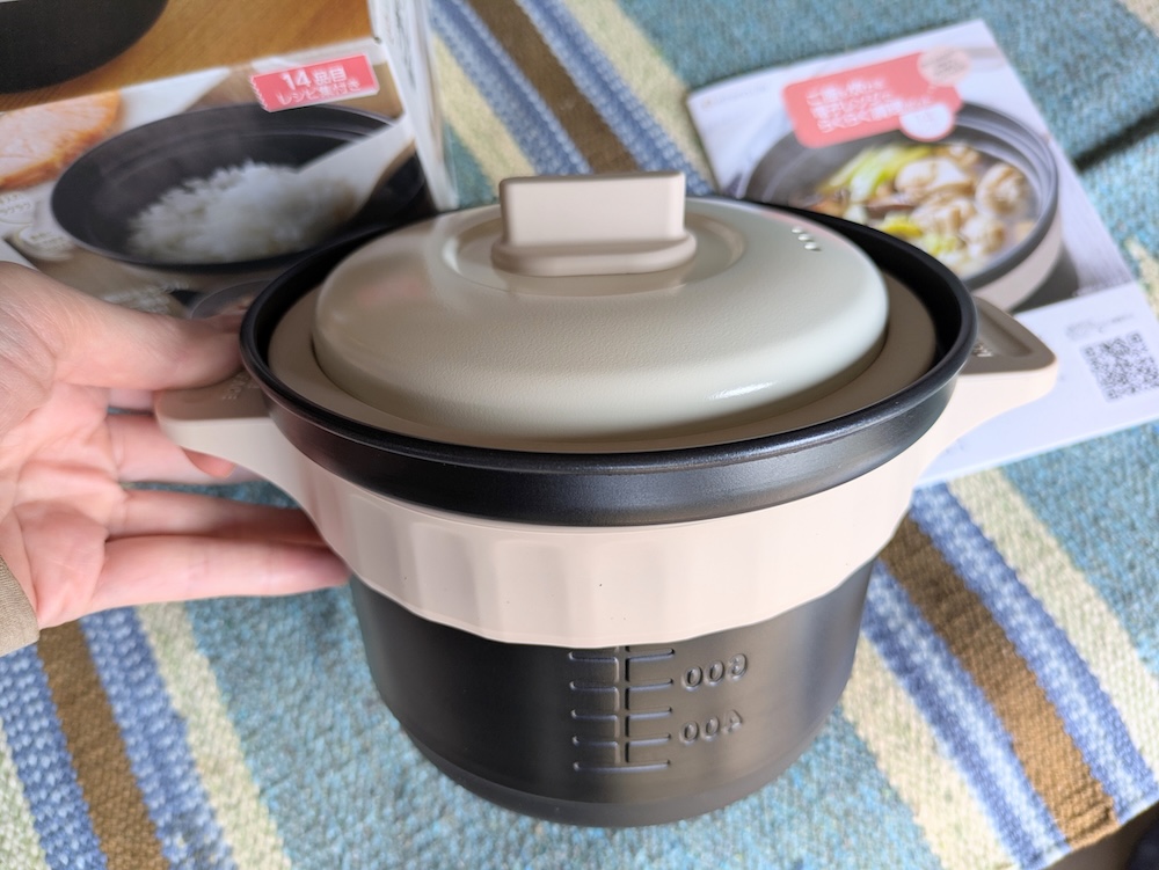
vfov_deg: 54.9
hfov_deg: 69.4
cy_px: 435
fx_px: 837
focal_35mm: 25
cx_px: 580
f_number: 1.89
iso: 62
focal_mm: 5.43
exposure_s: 1/120
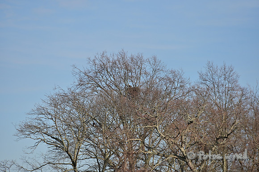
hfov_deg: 10.3
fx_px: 1438
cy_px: 86
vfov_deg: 6.9
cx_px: 130
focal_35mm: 200
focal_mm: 200
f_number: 4
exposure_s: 1/5000
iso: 280
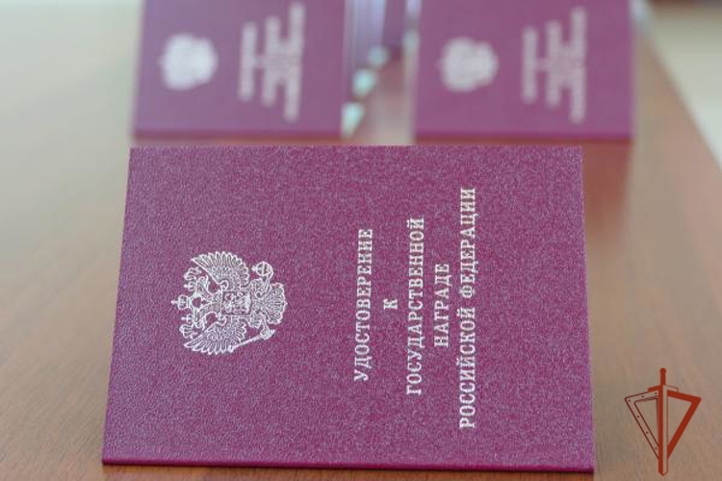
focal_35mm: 59
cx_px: 361
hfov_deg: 33.9
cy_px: 240
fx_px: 1183
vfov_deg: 23.0
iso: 640
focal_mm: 21.41
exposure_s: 1/80
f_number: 3.5
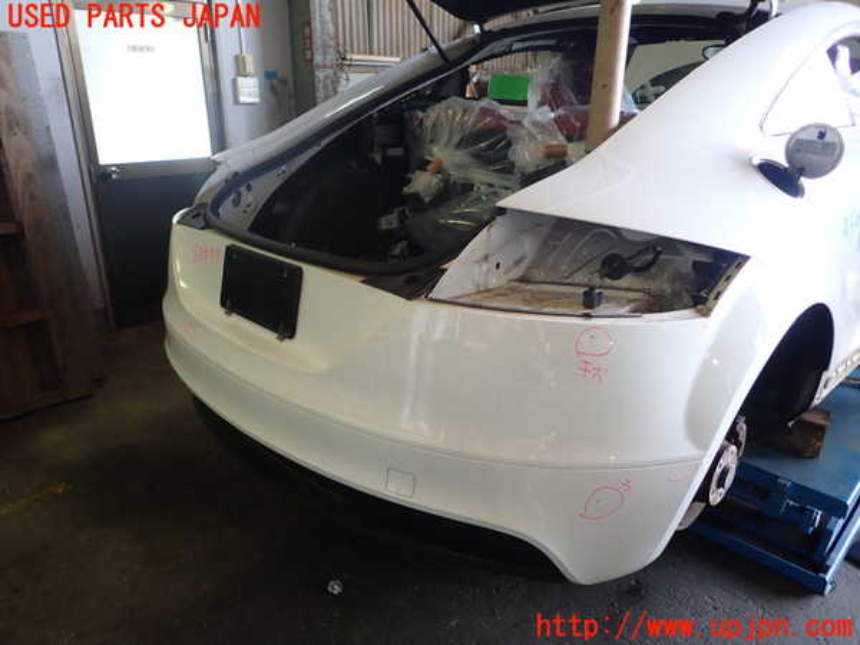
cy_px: 322
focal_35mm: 25
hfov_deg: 69.4
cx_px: 430
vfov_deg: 54.9
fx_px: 621
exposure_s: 1/60
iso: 160
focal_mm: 4.5
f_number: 2
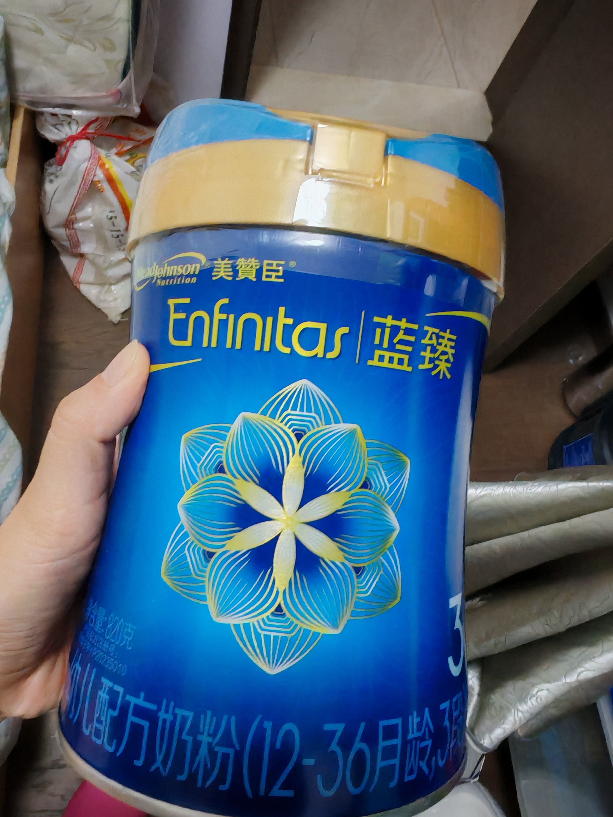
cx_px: 306
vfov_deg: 65.3
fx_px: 638
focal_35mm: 27
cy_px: 408
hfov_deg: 51.4
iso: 640
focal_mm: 1.96
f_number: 2.2
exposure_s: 1/33
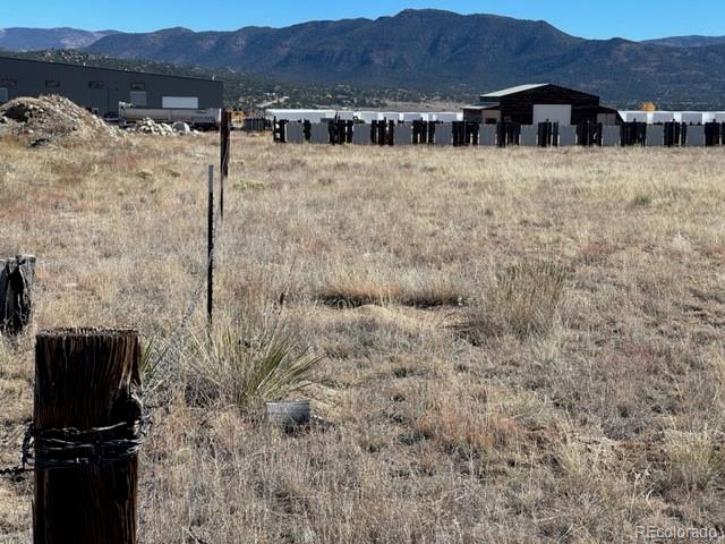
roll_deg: -1.5
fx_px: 1340
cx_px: 362
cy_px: 272
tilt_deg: -6.1
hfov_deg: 30.3
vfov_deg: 22.9
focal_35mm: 64
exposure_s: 1/1043
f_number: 2.2
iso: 20
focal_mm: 7.5
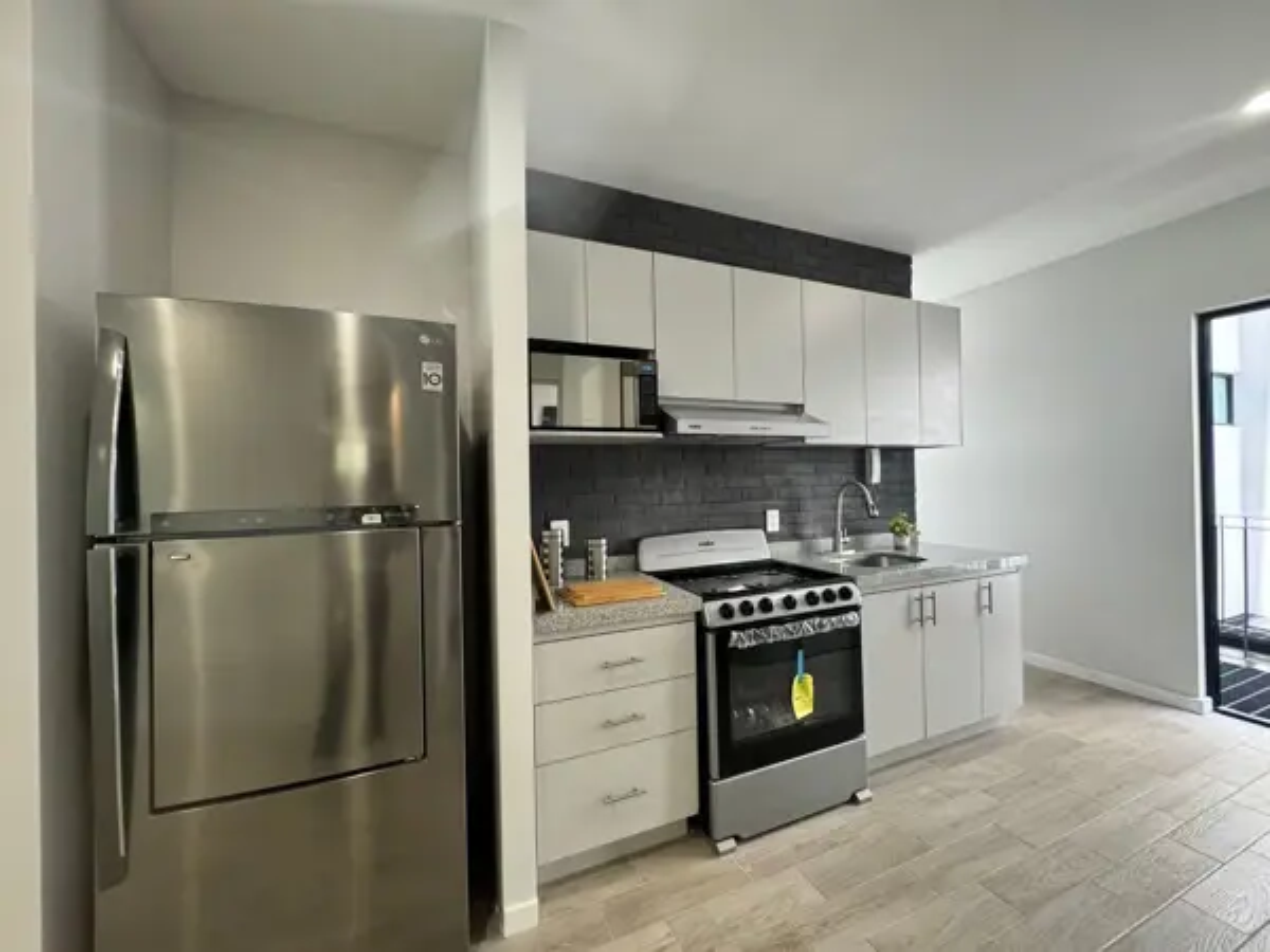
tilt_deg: +0.2
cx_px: 635
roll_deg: +1.2
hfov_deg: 102.1
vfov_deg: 85.7
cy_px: 476
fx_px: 514
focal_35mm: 14
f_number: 2.2
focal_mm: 2.22
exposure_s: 1/98
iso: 320
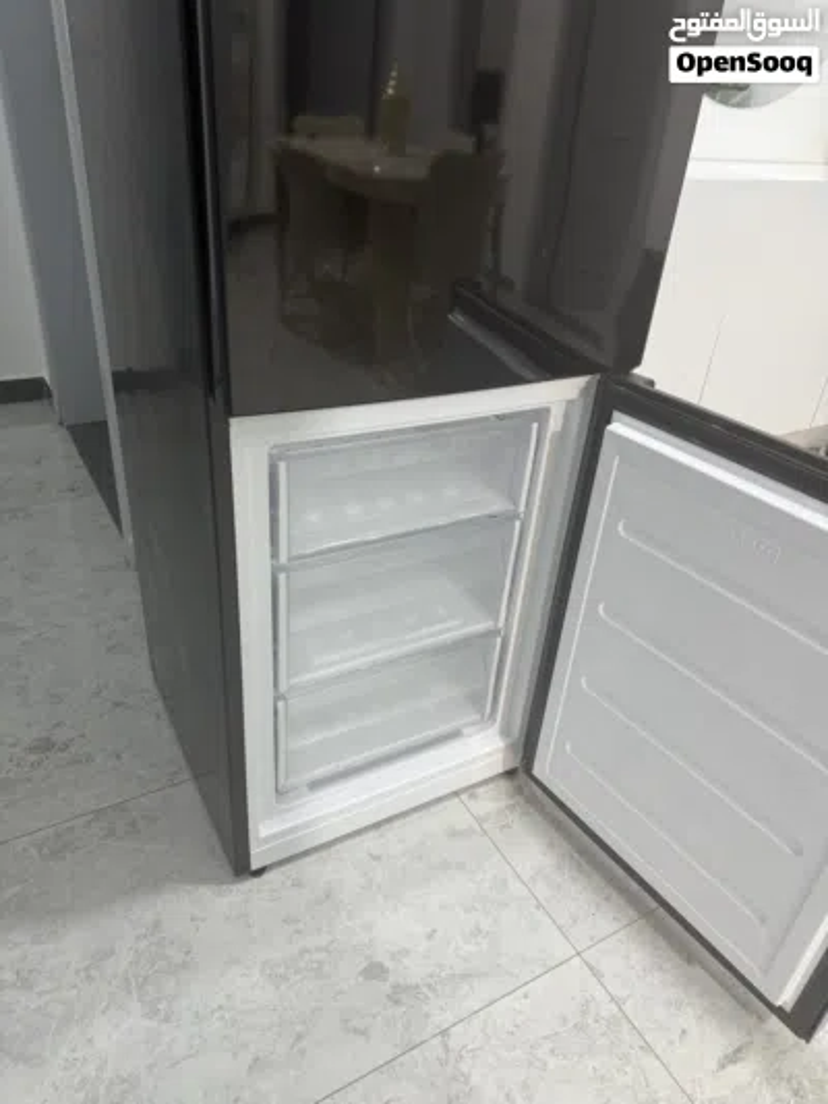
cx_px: 414
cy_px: 552
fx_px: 765
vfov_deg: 71.6
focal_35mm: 24
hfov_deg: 56.8
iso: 125
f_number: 1.78
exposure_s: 1/50
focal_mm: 6.76
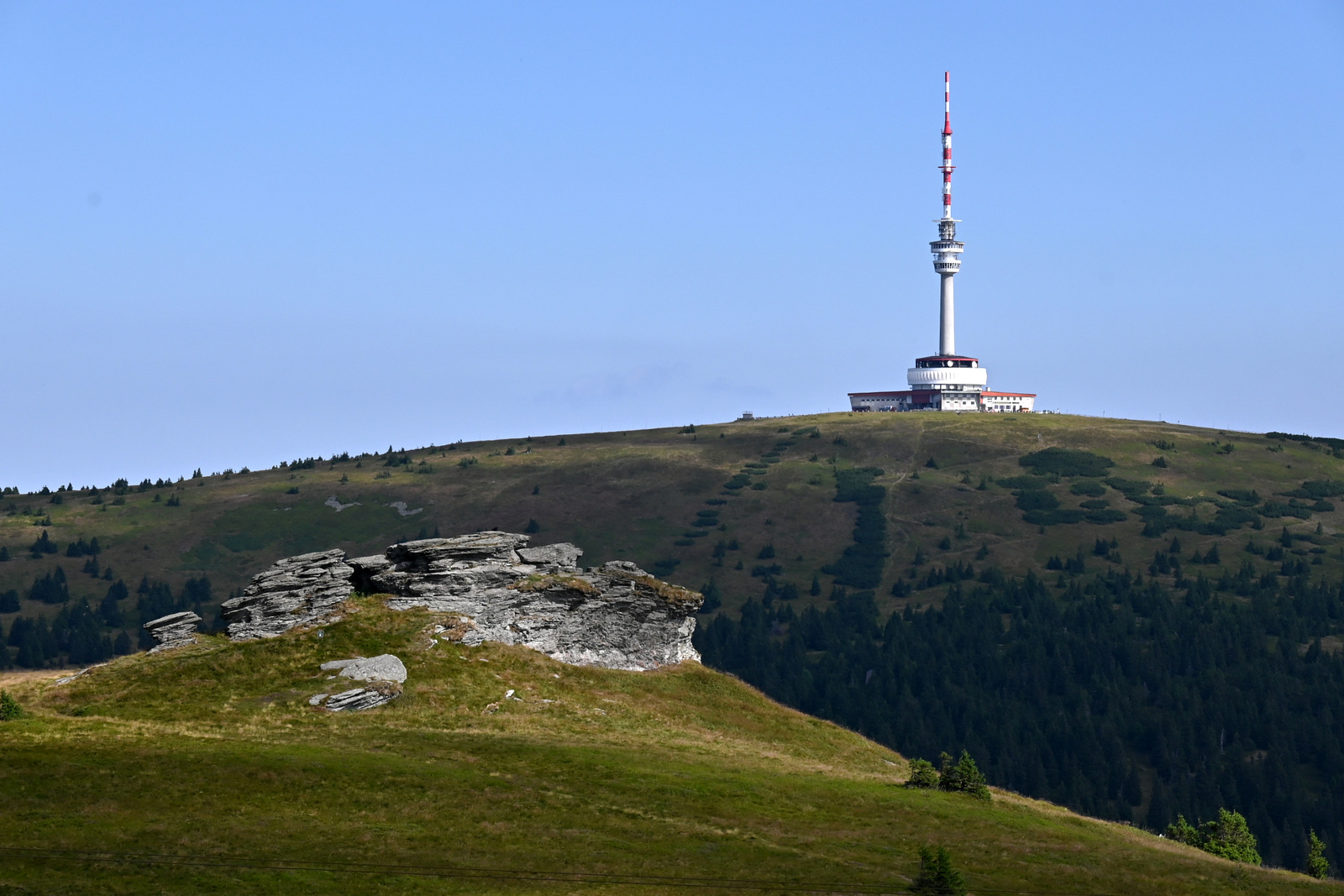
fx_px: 4368
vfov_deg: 11.7
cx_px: 672
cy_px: 448
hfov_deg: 17.5
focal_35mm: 117
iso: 100
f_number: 10
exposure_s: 1/320
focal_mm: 78
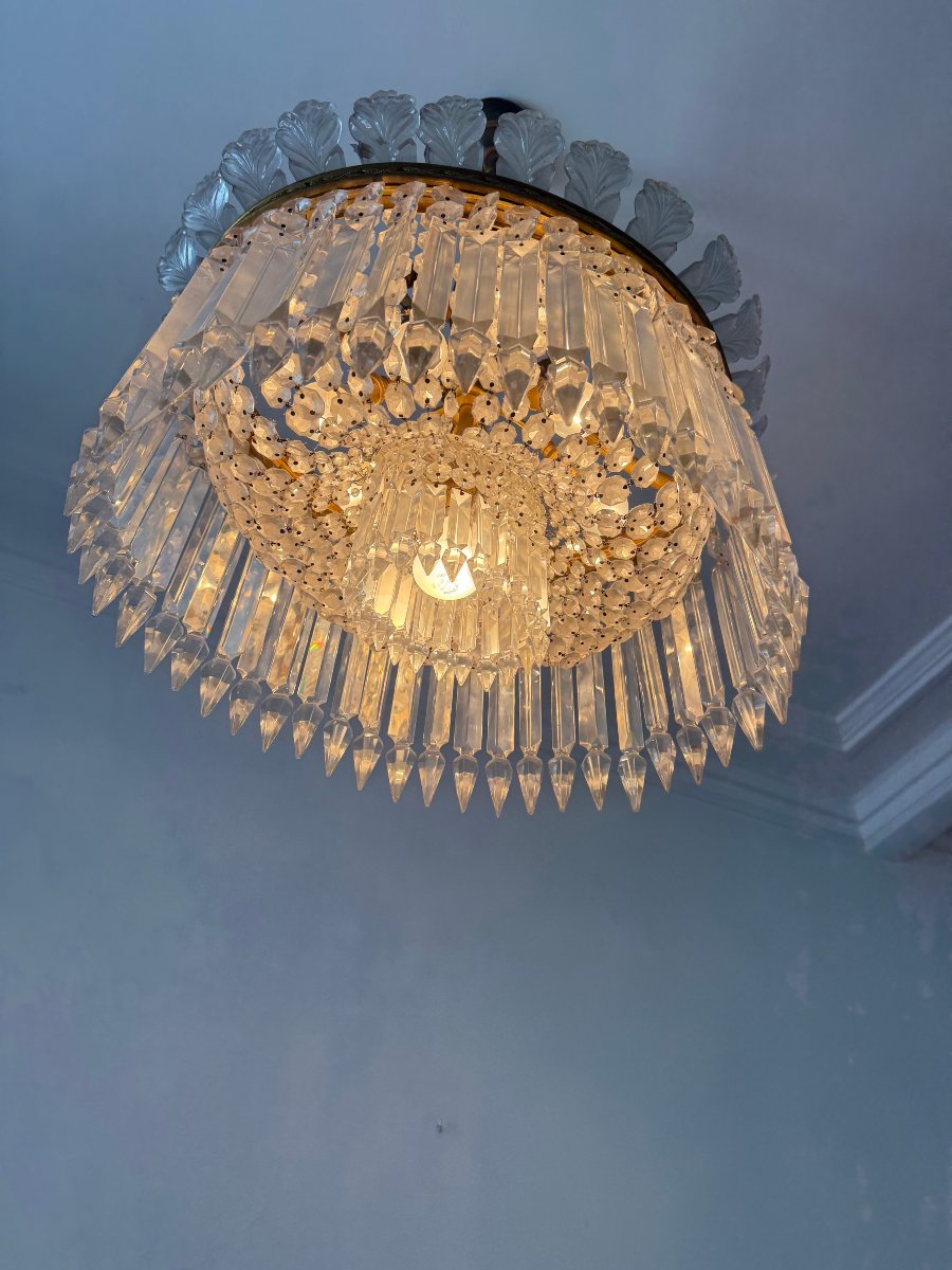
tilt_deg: +46.2
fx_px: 880
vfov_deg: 71.6
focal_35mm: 24
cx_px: 476
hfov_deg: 56.8
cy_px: 635
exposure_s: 1/473
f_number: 1.78
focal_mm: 6.76
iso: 100
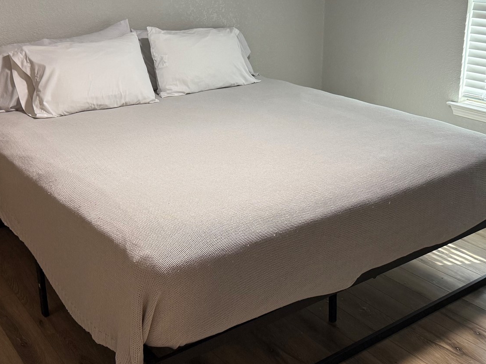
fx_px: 618
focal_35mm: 44
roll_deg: +0.3
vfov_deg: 32.5
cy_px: 115
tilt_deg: -15.4
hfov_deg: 42.9
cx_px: 239
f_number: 1.78
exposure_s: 1/120
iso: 250
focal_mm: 6.76
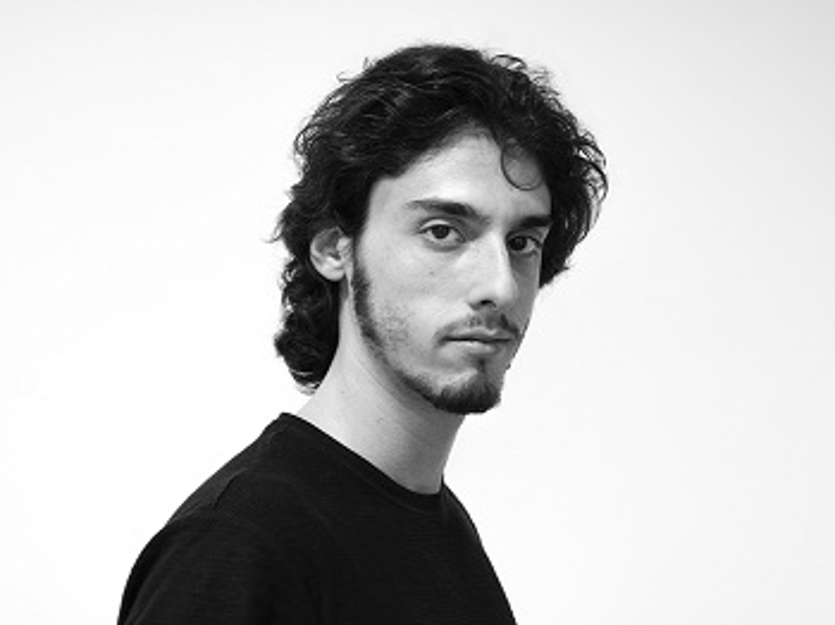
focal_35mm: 87
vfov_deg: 17.0
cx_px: 428
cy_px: 320
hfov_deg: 22.5
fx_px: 2097
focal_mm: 50
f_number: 5.6
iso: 200
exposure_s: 1/8
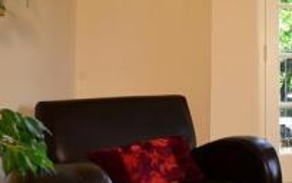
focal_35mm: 49
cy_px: 56
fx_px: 390
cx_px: 432
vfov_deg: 26.2
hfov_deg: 28.2
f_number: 10
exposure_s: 1/40
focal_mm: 10
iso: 320
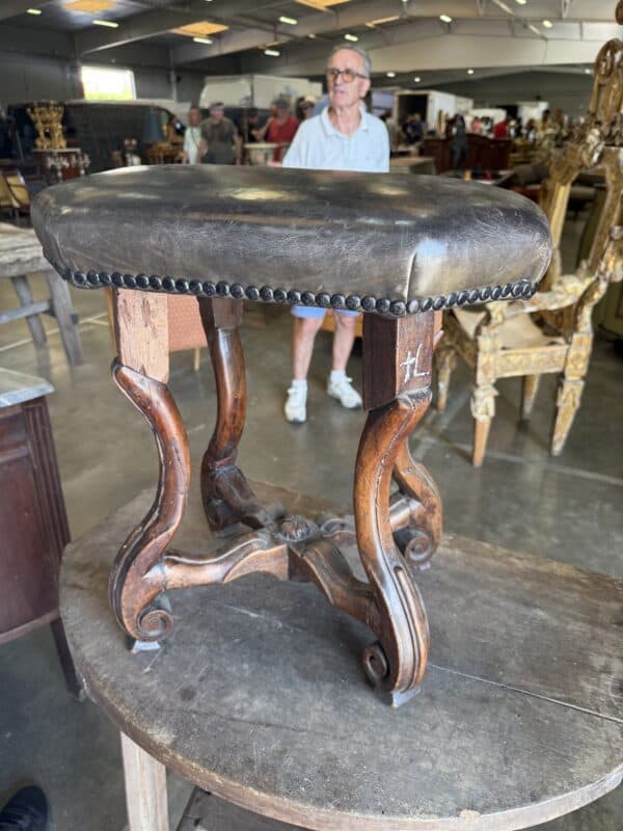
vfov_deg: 71.6
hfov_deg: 56.8
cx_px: 312
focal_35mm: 24
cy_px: 416
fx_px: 576
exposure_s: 1/100
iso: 125
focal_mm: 6.76
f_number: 1.78
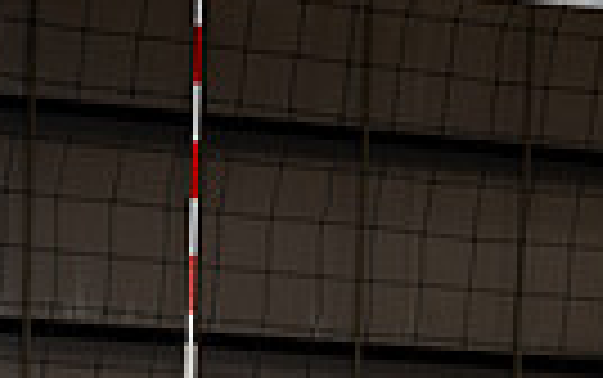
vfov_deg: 9.0
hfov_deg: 15.9
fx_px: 2138
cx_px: 72
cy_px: 932
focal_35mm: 130
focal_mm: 38
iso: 100
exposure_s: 1/250
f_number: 8
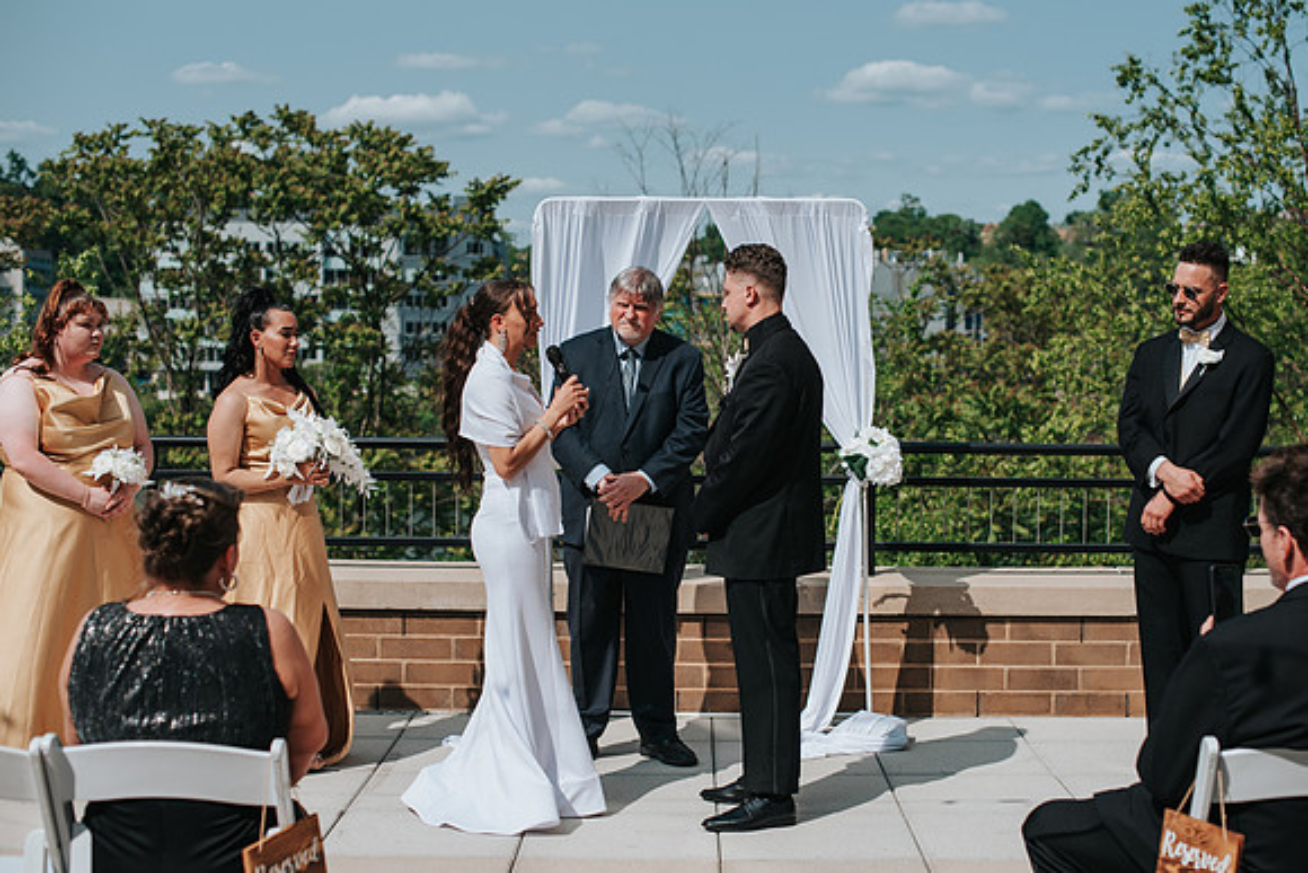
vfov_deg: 25.1
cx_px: 691
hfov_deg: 36.9
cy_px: 425
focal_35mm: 54
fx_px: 1957
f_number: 3.2
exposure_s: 1/2000
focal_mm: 50
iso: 100
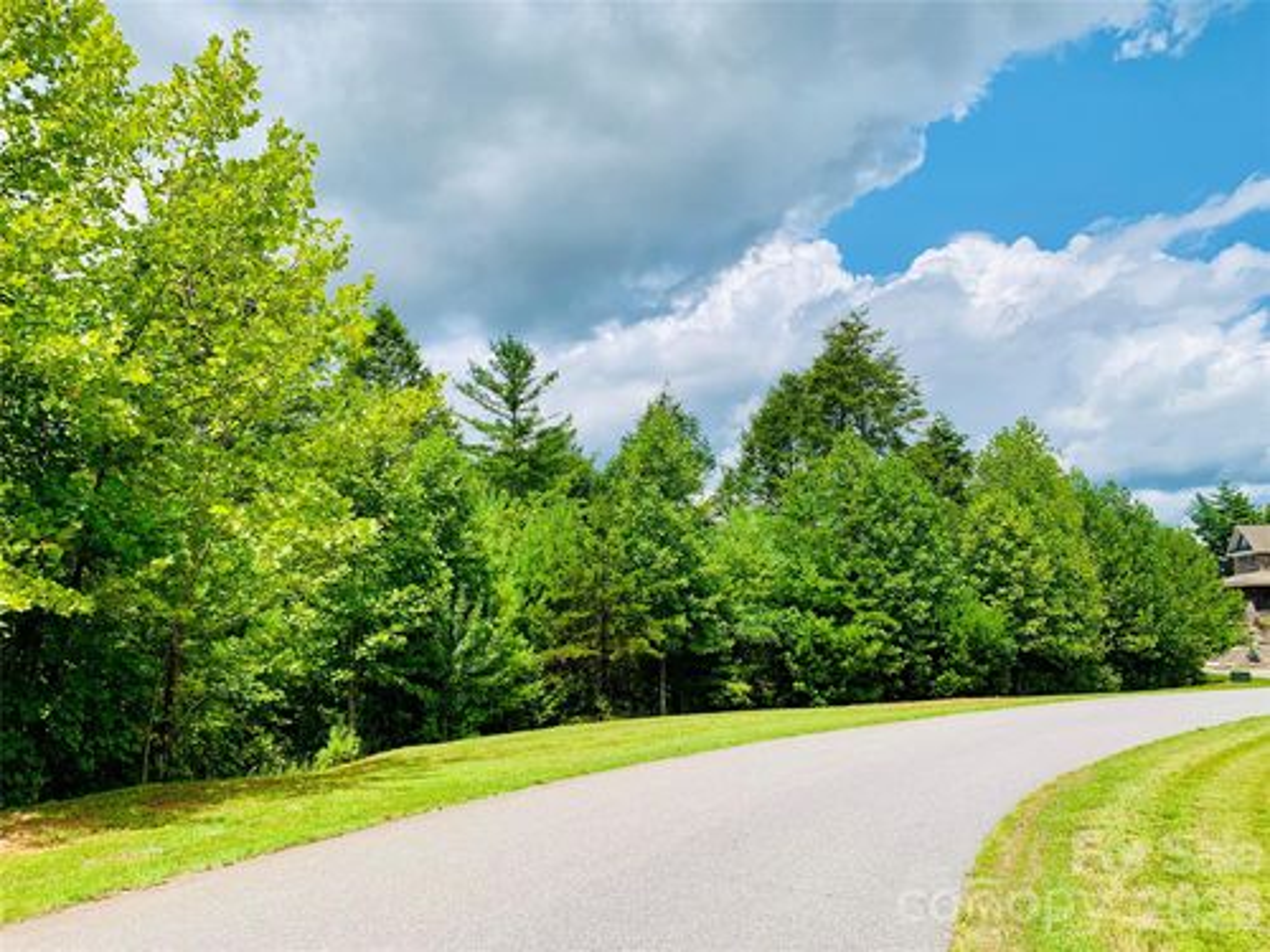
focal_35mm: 26
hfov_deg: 67.3
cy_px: 476
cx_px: 635
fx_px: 954
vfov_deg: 53.1
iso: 25
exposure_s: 1/2545
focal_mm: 4.25
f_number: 1.8
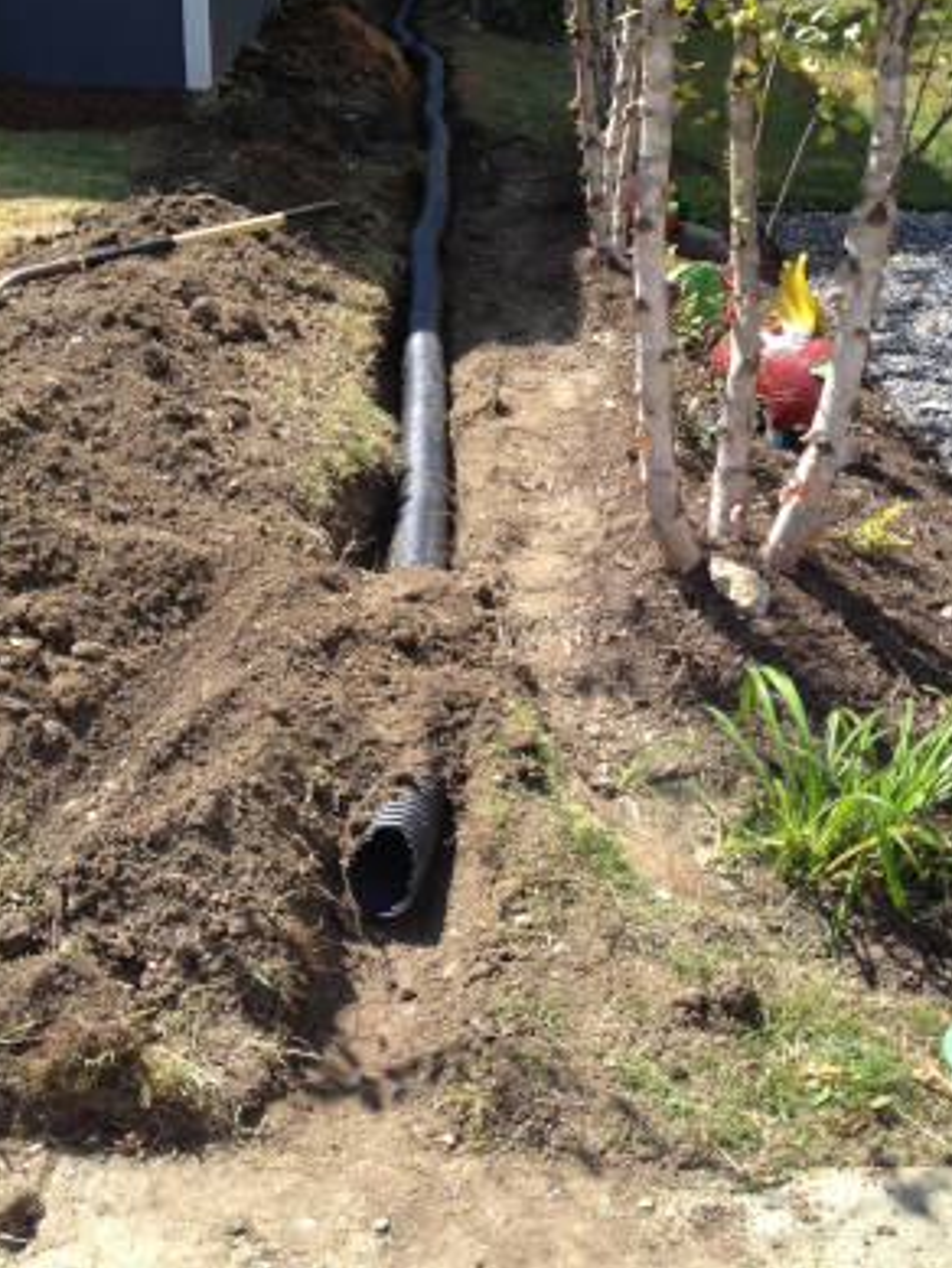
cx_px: 417
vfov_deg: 39.5
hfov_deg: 30.3
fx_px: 1759
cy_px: 523
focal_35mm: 48
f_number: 2.4
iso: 50
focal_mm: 4.28
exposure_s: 1/649
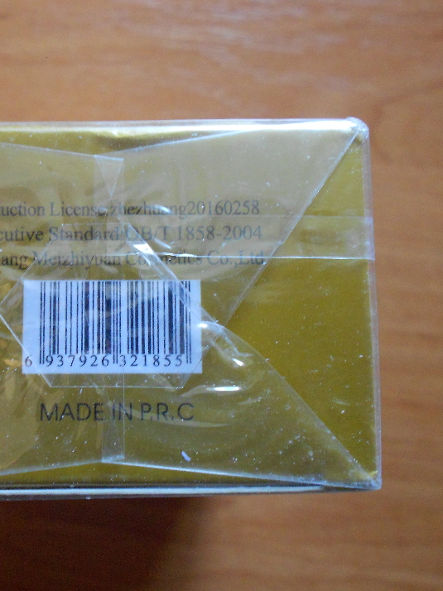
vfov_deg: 47.9
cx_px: 128
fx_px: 666
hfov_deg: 36.2
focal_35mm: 39
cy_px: 296
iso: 400
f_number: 3.4
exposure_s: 1/30
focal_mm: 5.1
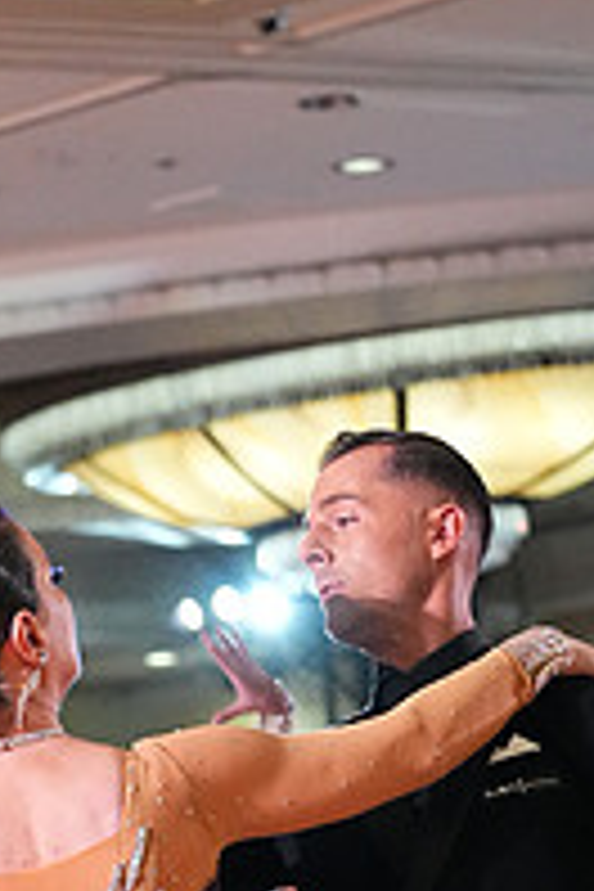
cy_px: 1202
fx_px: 7251
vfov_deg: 7.0
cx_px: 115
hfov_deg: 4.7
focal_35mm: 293
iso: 6400
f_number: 4
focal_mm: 100
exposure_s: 1/400
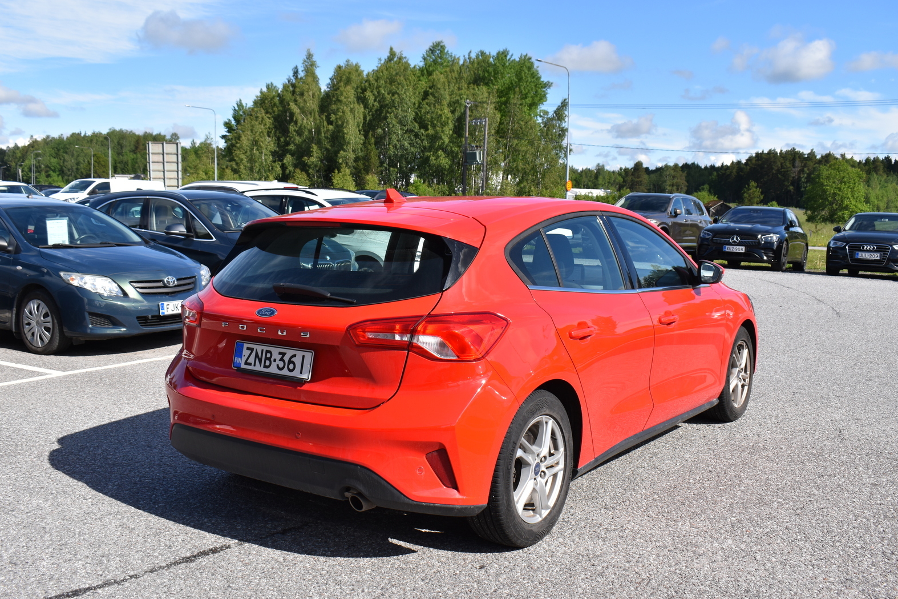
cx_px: 440
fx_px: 886
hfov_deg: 53.8
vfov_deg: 37.3
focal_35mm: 36
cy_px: 296
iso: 200
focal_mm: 23
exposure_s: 1/750
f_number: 8
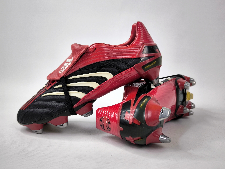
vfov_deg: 56.8
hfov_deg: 71.6
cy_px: 84
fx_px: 156
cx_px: 112
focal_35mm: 24
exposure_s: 1/100
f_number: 1.9
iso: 64
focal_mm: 6.92
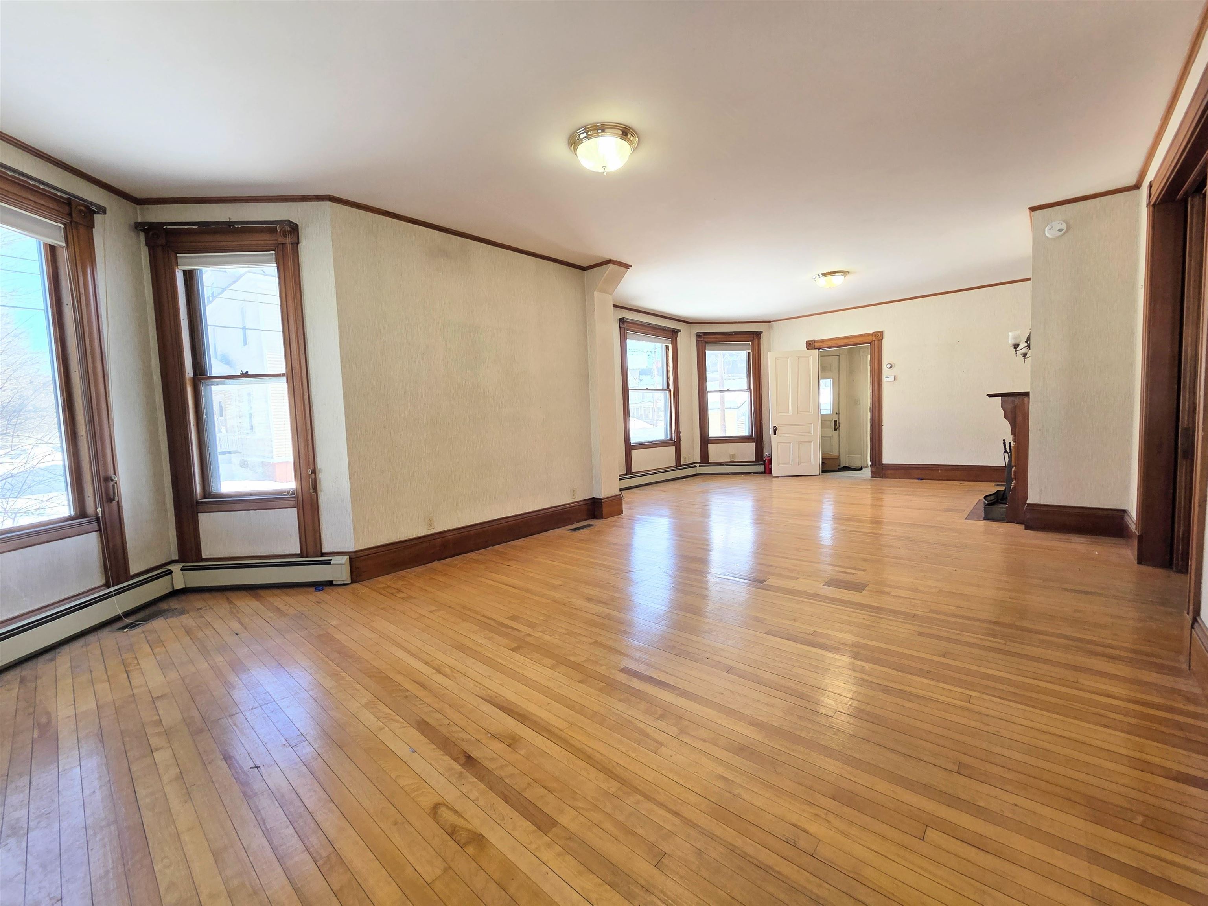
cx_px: 604
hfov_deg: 106.2
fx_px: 454
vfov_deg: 89.9
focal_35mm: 13
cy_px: 453
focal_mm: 2.2
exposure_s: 1/167
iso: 50
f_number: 2.2
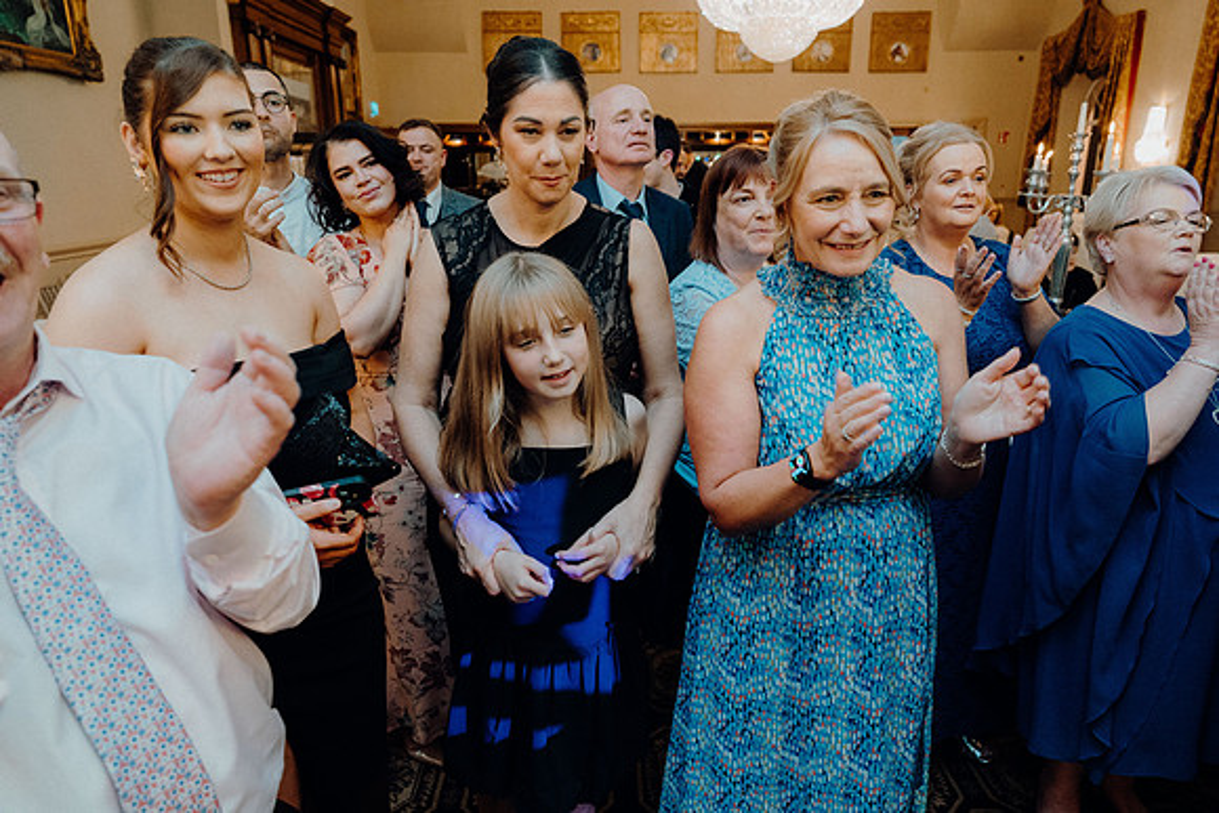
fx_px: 813
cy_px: 406
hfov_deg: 73.7
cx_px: 610
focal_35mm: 24
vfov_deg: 53.2
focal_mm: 24
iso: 3200
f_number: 3.5
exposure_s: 1/160
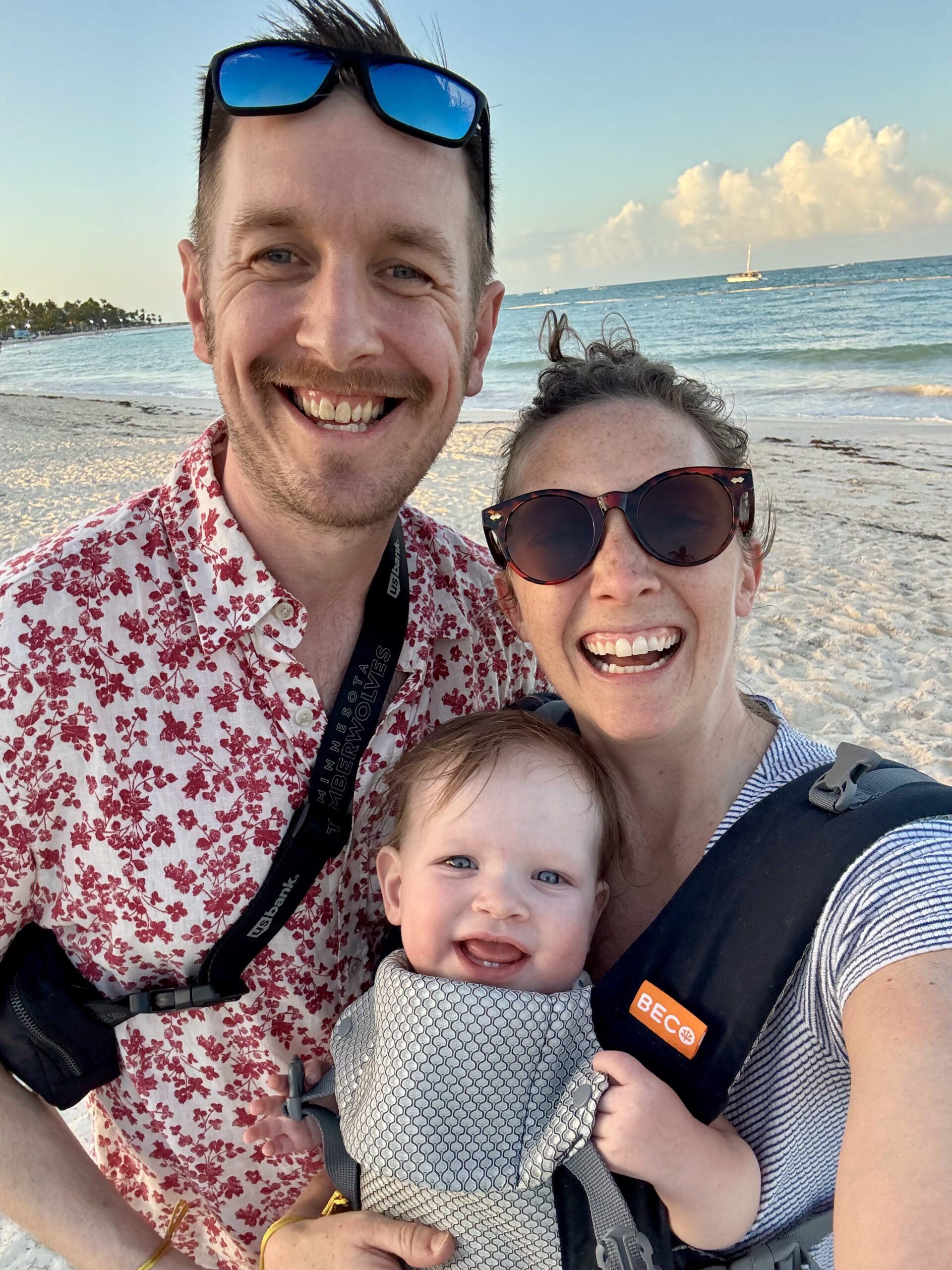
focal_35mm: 23
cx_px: 476
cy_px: 635
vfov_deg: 73.9
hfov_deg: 58.9
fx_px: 843
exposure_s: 1/171
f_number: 1.9
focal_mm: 2.69
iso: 32
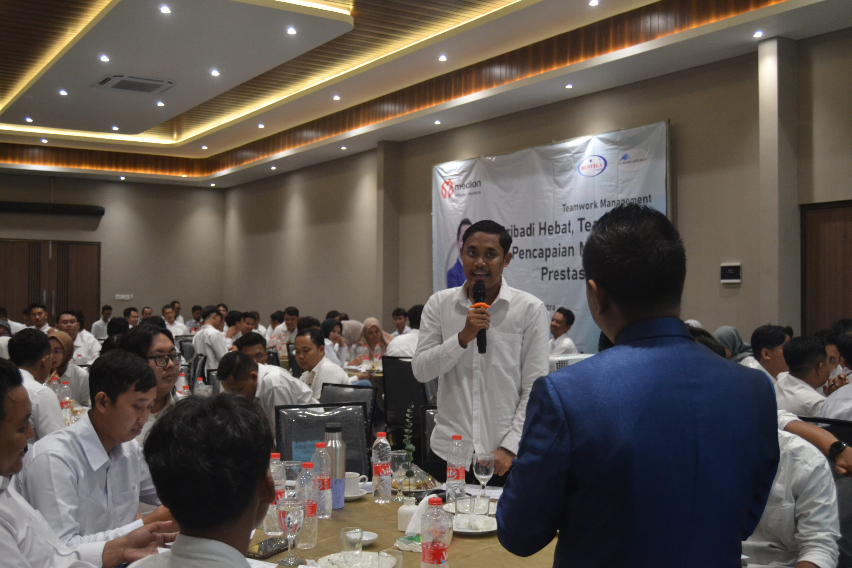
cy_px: 284
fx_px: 923
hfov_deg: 49.6
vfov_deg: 34.2
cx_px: 426
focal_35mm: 39
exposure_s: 1/60
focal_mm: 26
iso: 1400
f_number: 4
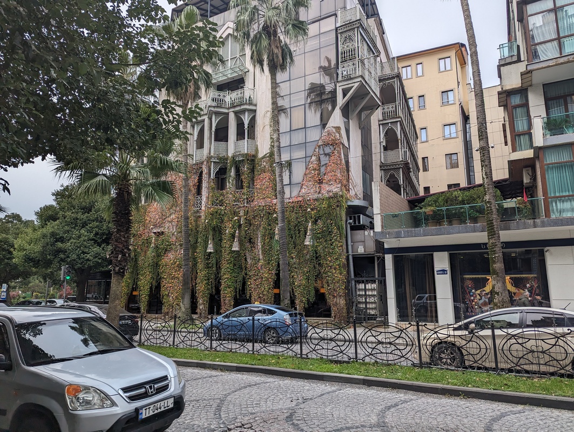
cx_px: 287
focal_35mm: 24
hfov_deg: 71.5
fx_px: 398
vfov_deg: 56.9
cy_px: 216
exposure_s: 1/808
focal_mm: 6.81
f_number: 1.85
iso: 45
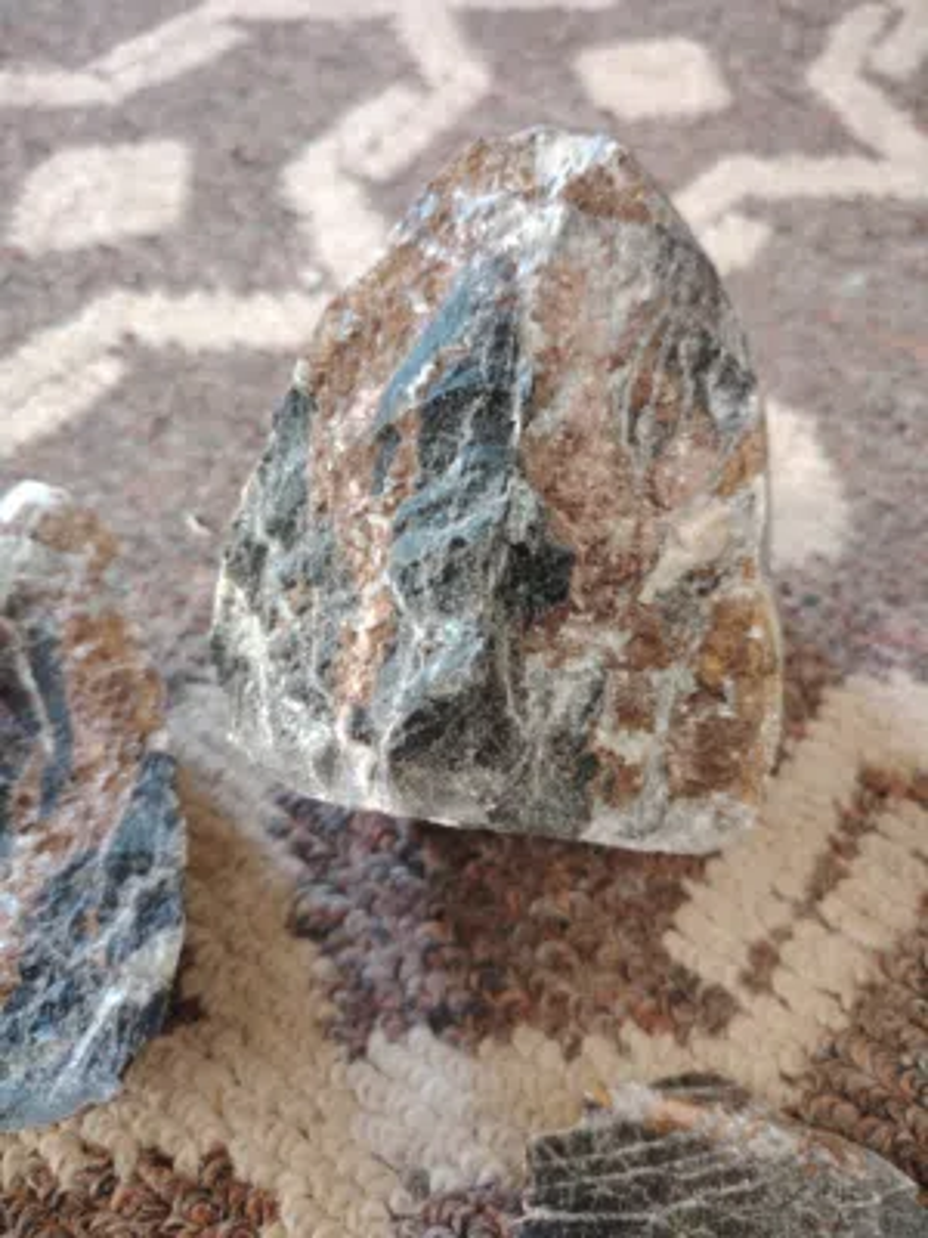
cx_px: 464
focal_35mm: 24
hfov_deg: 56.8
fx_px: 858
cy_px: 619
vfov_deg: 71.6
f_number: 1.75
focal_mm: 5.25
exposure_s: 1/33.3
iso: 654
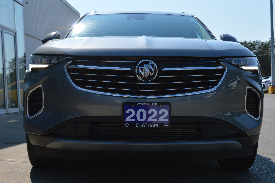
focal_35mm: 54
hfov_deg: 36.9
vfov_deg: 25.0
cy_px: 92
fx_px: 412
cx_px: 138
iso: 100
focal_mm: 36
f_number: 10
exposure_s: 1/400
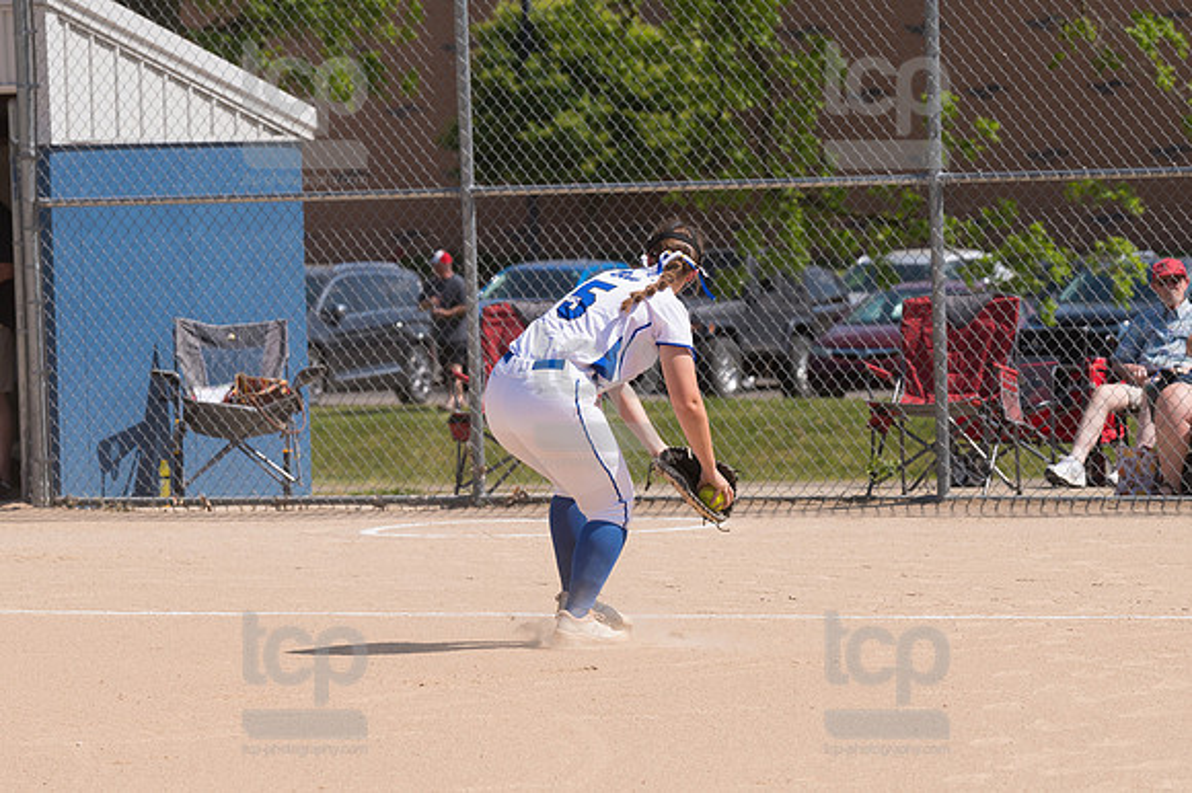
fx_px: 7181
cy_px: 396
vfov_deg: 6.3
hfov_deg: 9.5
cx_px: 596
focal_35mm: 217
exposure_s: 1/1600
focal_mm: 145
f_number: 5.6
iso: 250
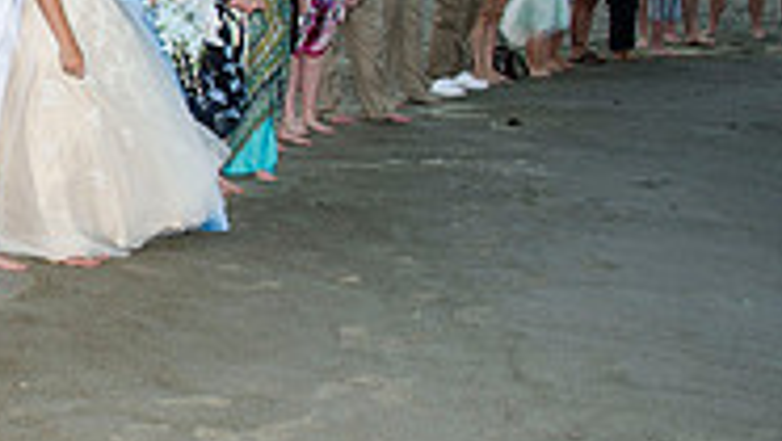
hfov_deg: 22.5
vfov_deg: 13.6
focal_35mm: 88
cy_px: -4
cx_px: -118
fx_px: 1826
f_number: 5.6
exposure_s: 1/125
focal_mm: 18
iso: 100
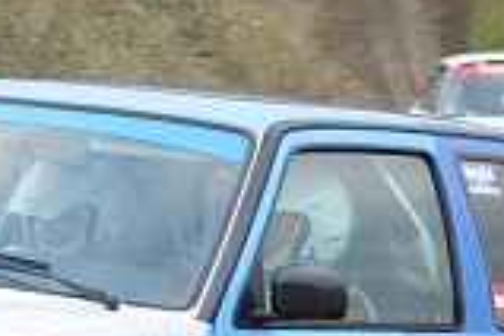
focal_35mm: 326
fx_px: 4564
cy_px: 415
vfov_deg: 4.2
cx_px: 35
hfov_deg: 6.3
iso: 500
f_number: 3.2
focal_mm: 48
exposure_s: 1/250
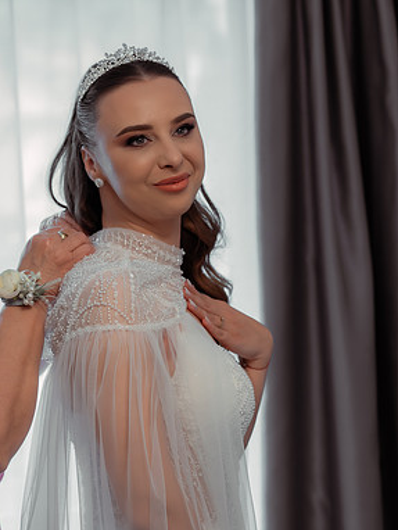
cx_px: 80
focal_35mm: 124
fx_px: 1899
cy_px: 266
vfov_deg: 15.9
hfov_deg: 11.9
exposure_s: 1/250
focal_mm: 85
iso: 1600
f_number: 3.5
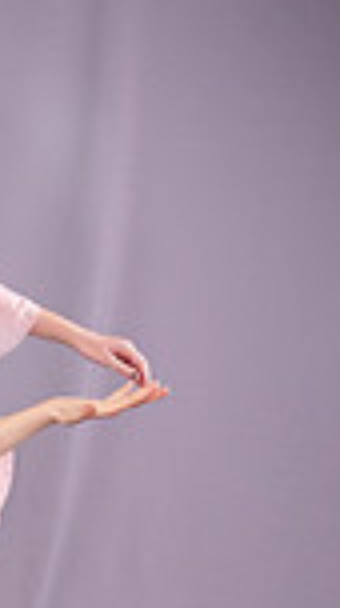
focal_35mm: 116
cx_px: -712
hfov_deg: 8.5
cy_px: 500
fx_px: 1867
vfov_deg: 18.3
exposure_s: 1/160
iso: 2500
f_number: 5.6
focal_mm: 24
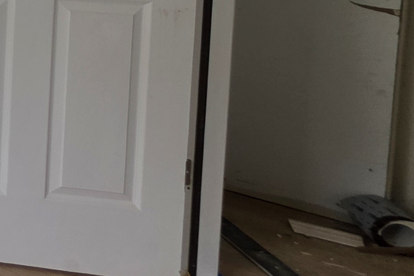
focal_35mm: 60
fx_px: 690
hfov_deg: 18.5
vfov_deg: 19.5
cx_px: -441
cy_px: -145
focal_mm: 2.2
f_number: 1.9
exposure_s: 1/120
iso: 25
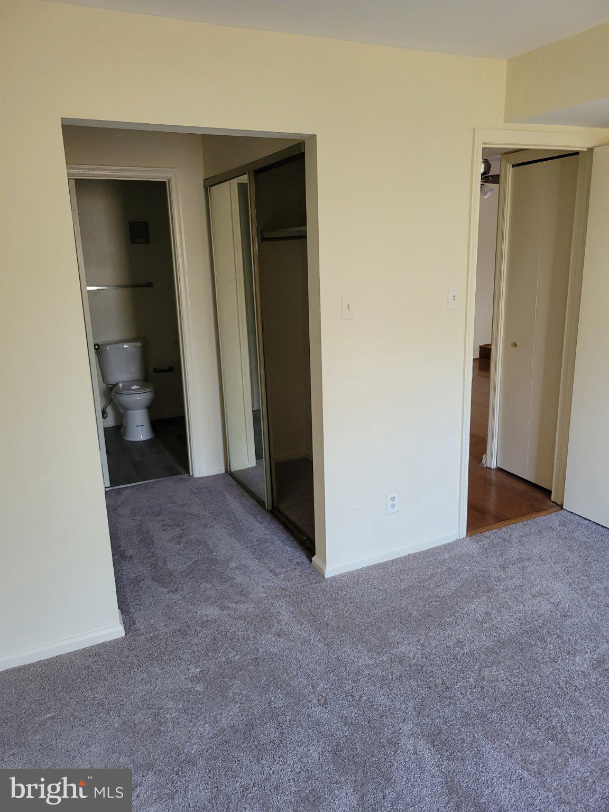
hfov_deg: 53.1
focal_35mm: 26
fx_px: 610
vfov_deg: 67.3
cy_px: 406
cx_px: 304
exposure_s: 1/40
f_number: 1.8
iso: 320
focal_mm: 5.4
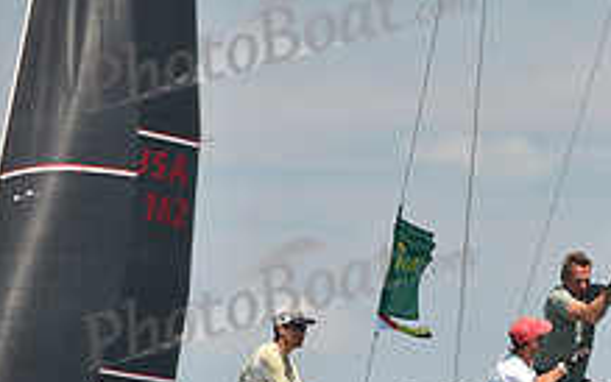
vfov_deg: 2.4
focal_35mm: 541
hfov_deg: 3.9
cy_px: 403
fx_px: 9011
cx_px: 622
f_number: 5
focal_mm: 200
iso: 320
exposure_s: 1/1000
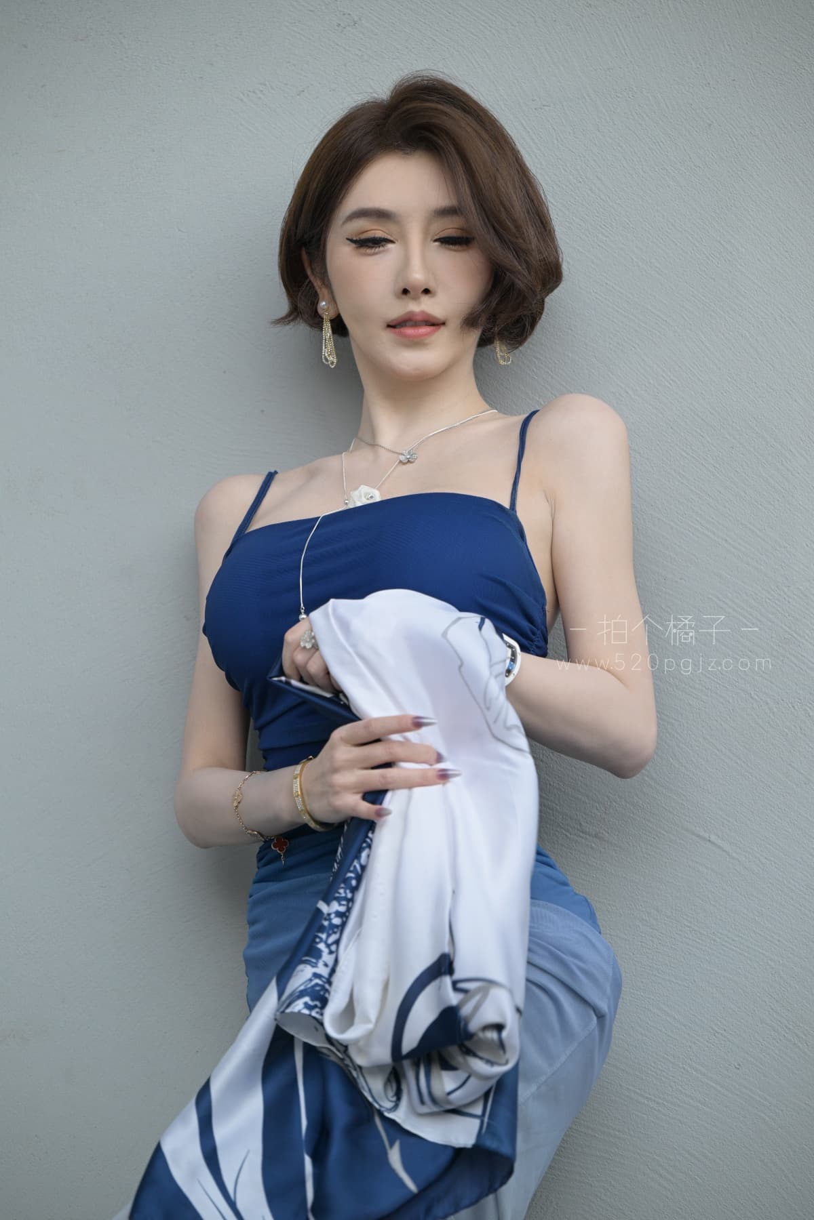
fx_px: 5596
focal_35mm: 165
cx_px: 407
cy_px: 610
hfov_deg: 8.3
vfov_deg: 12.5
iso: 450
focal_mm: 165
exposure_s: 1/320
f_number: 4.5
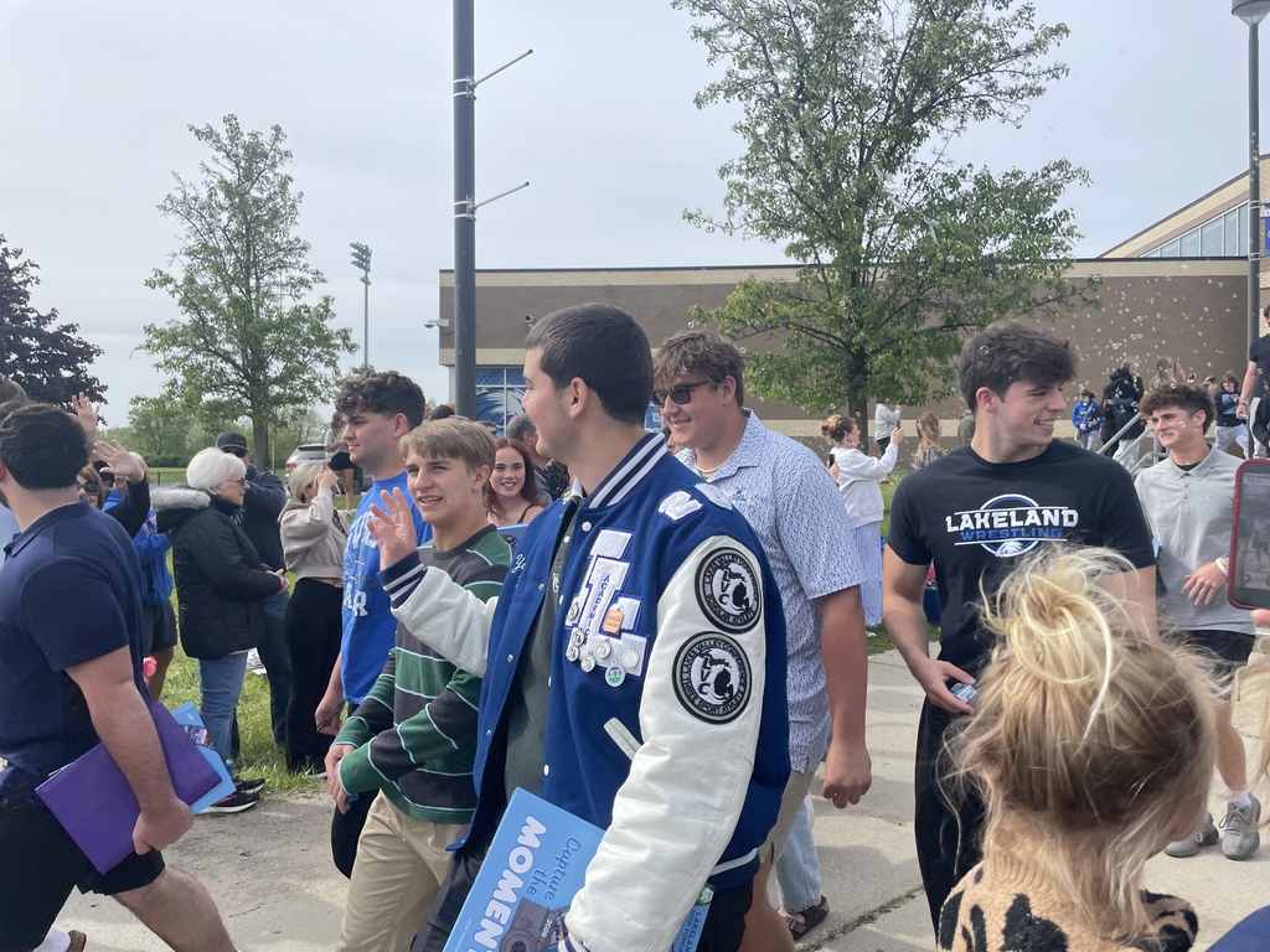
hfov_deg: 67.3
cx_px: 635
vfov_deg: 53.1
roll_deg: -0.5
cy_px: 476
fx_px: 954
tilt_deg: -0.3
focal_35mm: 26
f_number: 1.6
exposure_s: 1/2506
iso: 32
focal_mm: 4.2
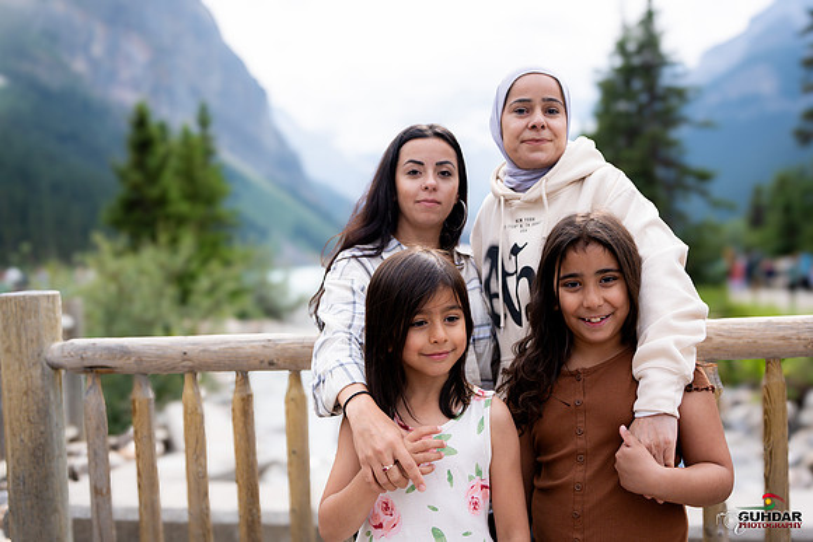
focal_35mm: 35
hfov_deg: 54.4
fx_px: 791
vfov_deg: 37.9
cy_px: 271
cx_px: 406
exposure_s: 1/2500
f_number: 3.2
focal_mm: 35
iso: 200
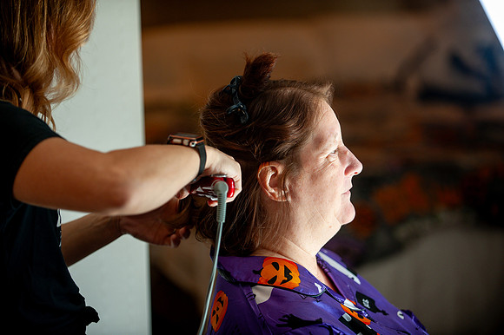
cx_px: 252
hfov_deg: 17.1
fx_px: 1679
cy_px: 168
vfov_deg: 11.4
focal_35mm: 120
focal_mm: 120
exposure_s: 1/160
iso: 400
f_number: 2.8
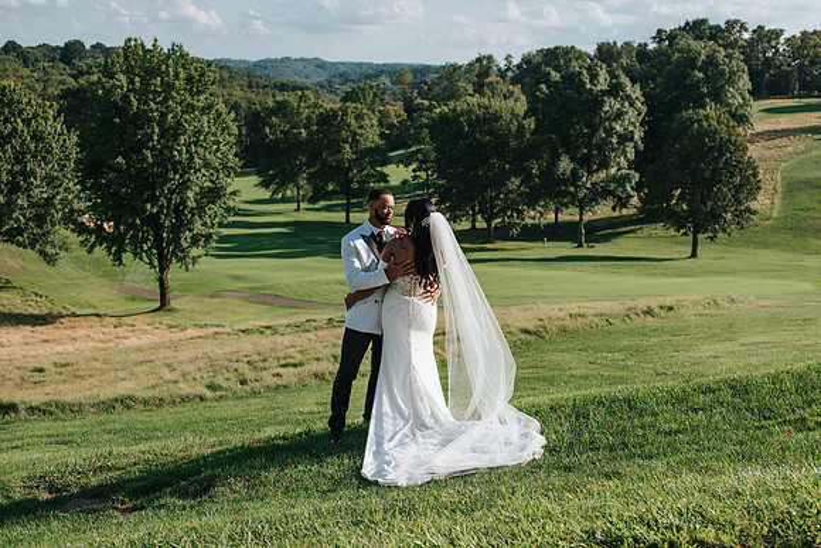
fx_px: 1037
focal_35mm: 45
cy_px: 340
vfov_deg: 29.5
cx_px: 425
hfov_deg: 43.2
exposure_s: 1/1250
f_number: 3.2
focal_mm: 35
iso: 100
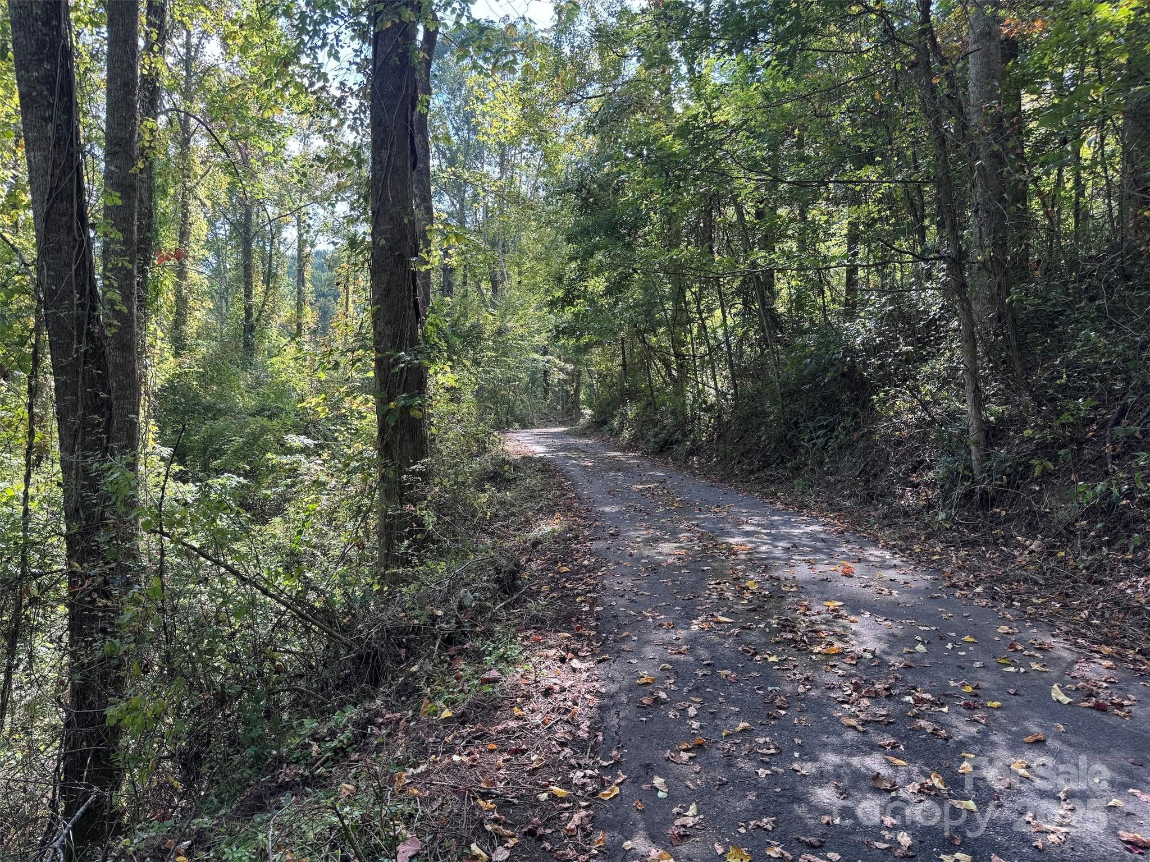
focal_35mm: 24
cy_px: 431
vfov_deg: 56.8
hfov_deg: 71.6
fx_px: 797
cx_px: 575
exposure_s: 1/287
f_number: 1.78
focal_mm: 6.76
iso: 80
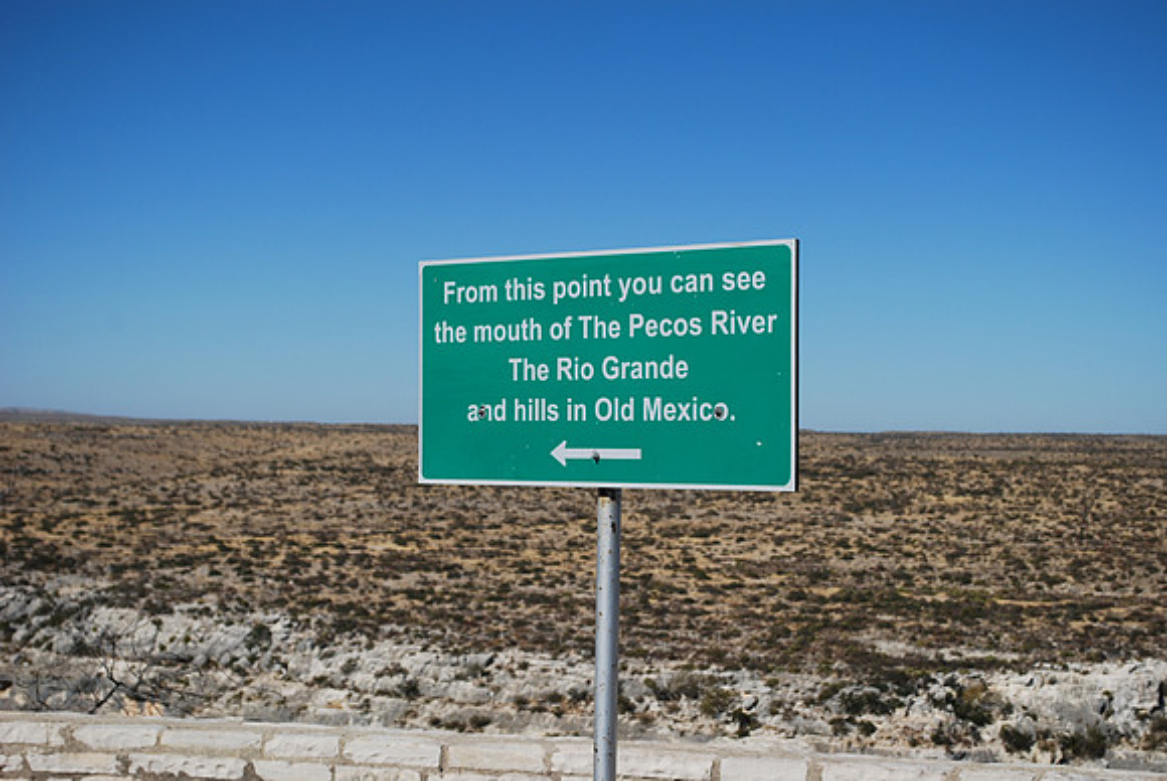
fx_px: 2239
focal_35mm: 69
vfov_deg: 19.8
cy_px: 390
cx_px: 584
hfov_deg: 29.2
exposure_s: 1/200
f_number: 7.1
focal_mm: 46
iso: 100
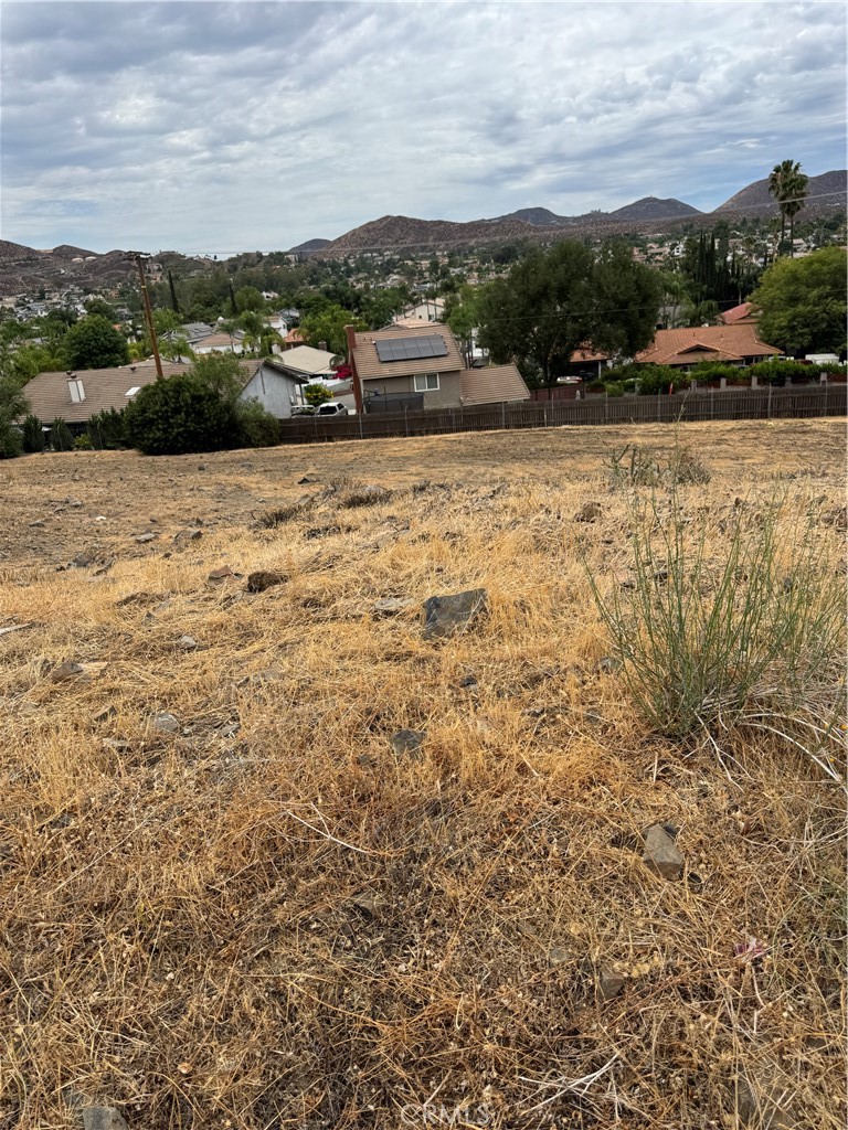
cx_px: 424
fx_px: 784
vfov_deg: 71.6
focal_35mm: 24
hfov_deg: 56.8
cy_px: 565
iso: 80
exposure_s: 1/4310
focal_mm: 6.76
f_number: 1.78
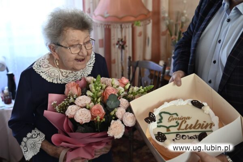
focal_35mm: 42
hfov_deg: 46.4
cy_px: 81
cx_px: 122
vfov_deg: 31.9
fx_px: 283
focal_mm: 28
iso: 2000
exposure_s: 1/125
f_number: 2.8
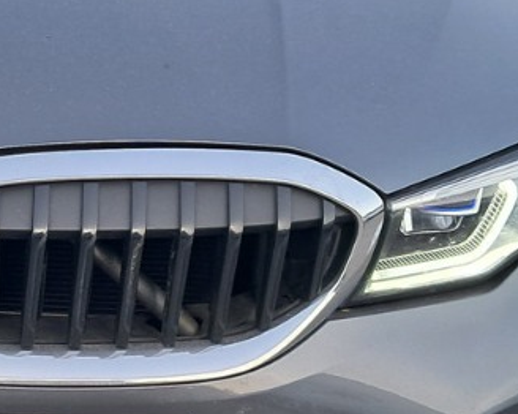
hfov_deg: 17.8
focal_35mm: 103
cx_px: -81
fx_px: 1578
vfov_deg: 14.9
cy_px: 142
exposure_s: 1/227
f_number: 1.8
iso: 50
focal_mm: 4
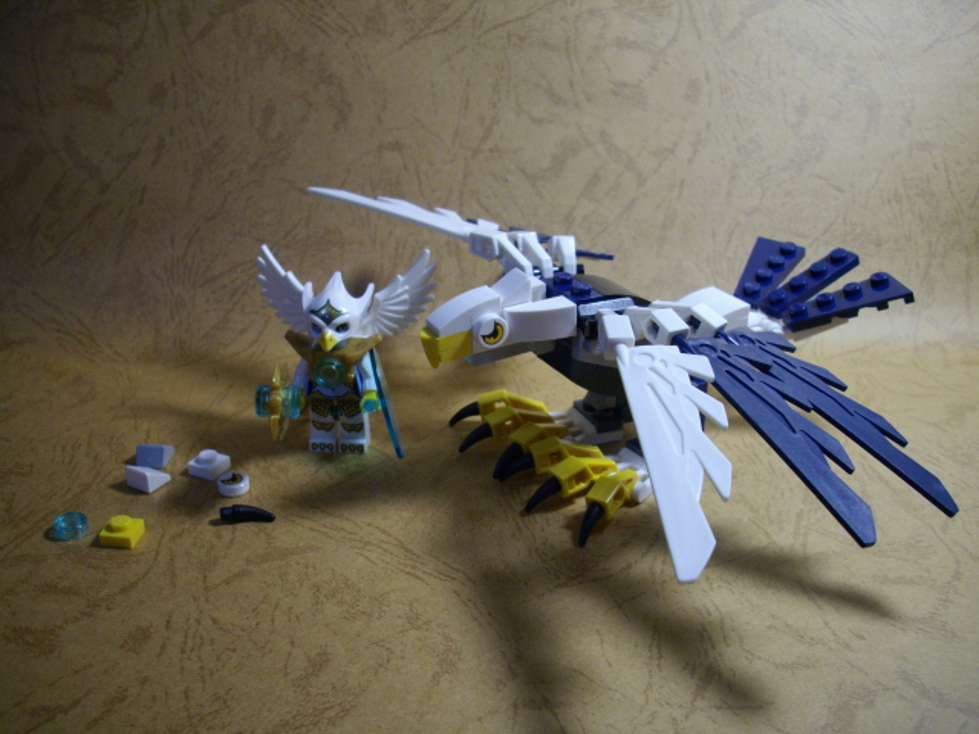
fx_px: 1046
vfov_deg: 38.7
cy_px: 367
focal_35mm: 37
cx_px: 490
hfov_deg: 50.1
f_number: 2.8
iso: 166
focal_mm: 6.2
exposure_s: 1/50
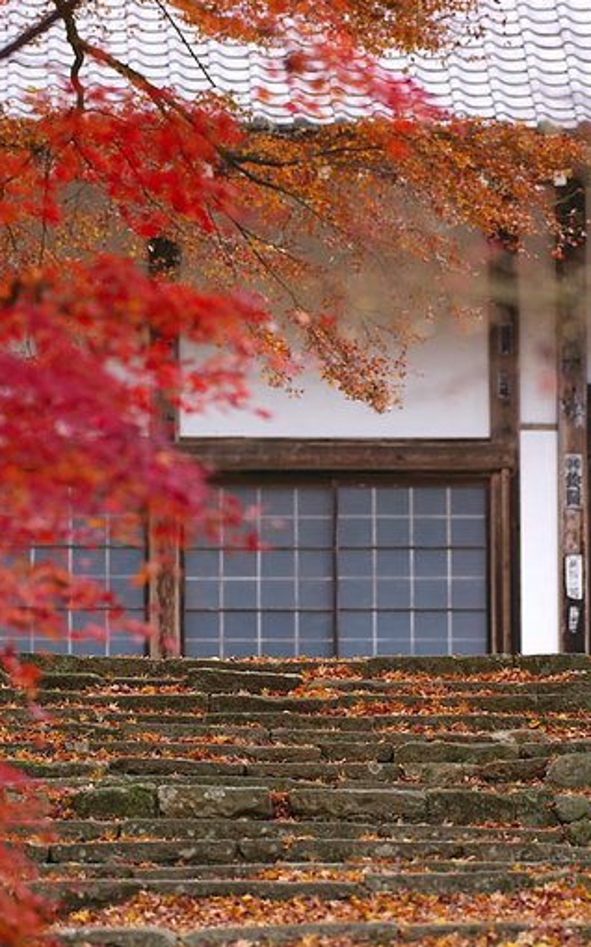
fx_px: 7140
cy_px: 473
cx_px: 281
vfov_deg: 7.6
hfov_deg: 4.7
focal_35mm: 277
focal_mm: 180
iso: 200
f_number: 5.6
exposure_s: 1/50
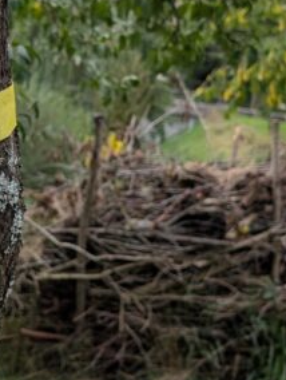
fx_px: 802
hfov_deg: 19.8
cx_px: 20
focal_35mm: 73
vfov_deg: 26.5
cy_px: 134
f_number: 1.68
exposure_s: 1/867
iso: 20
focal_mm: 6.9
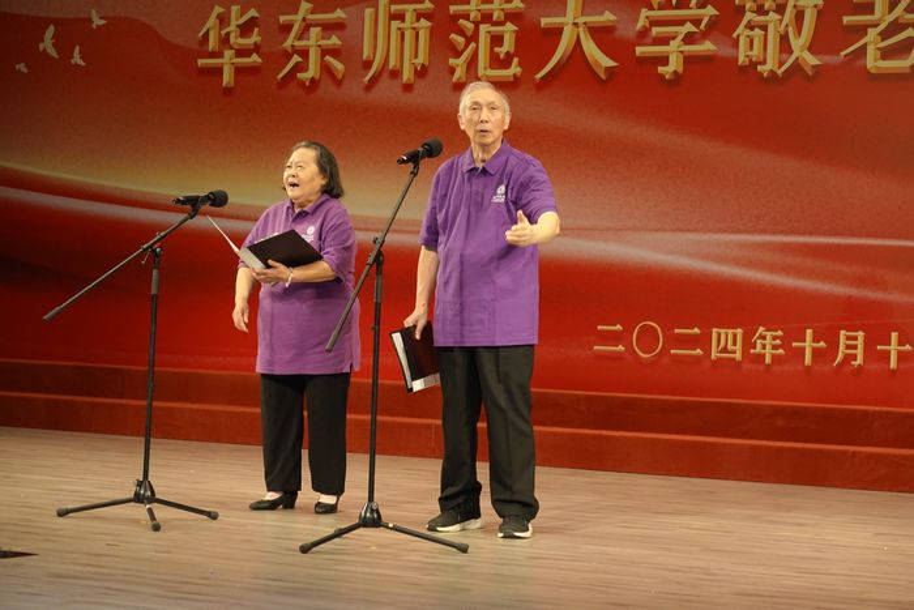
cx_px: 457
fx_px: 2260
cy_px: 305
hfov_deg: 22.9
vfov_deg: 15.4
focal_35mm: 89
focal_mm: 32.7
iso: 800
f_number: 4
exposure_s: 1/60
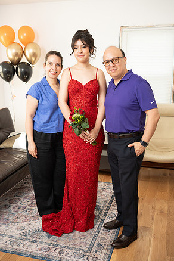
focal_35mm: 38
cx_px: 85
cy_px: 128
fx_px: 275
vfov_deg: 50.7
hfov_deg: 35.1
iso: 1000
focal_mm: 37
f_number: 3.2
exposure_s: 1/250
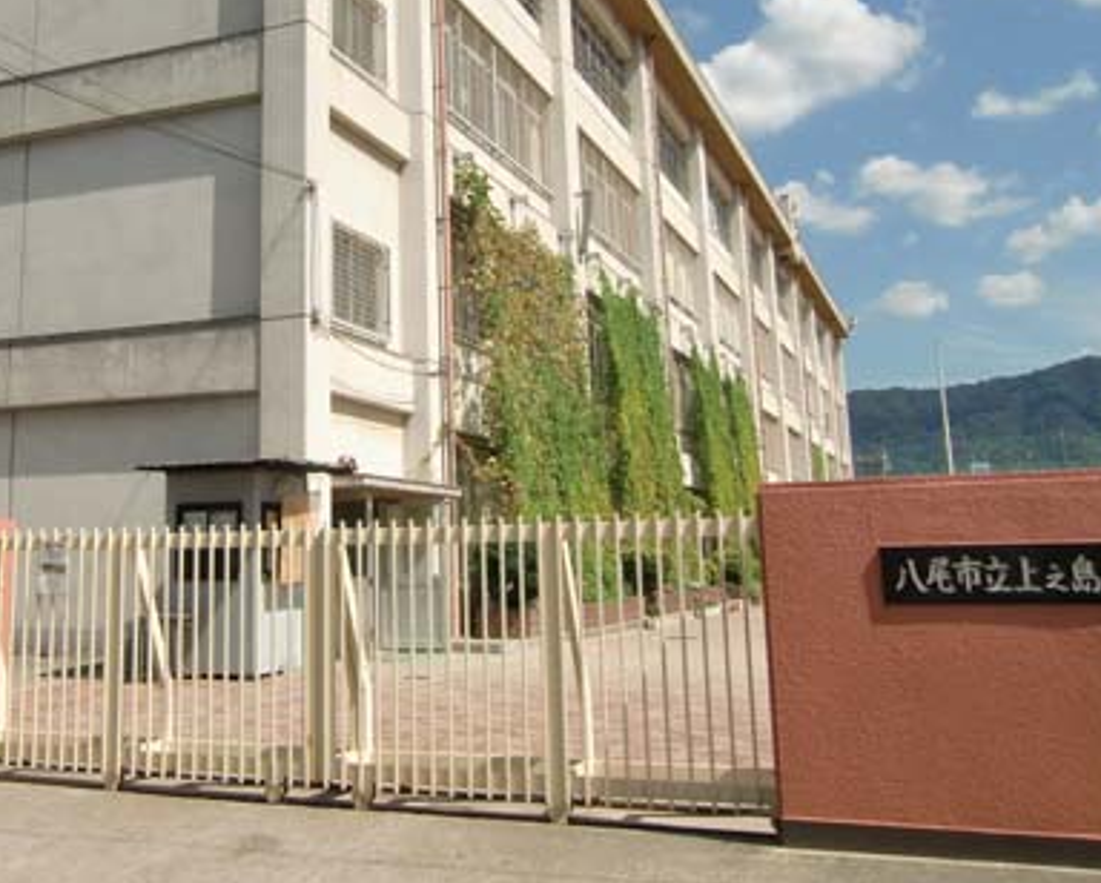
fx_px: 1272
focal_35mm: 39
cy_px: 252
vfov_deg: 37.6
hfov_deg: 46.0
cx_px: 353
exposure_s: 1/250
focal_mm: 4.3
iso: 64
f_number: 7.5
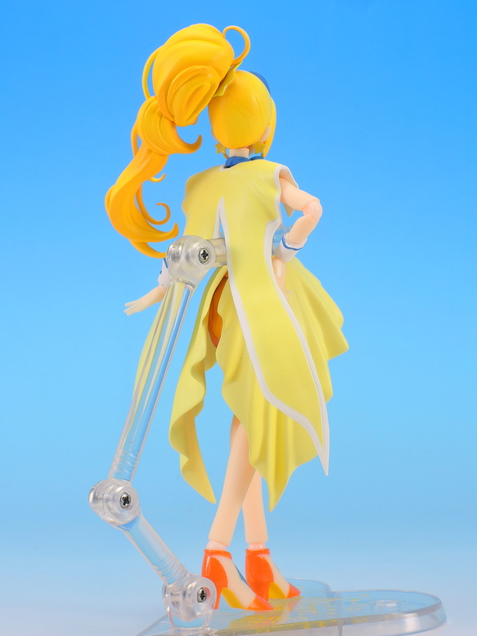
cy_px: 318
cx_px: 238
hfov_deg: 14.1
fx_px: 1929
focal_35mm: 105
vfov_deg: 18.7
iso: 80
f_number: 7.3
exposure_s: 1/5
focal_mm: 22.4
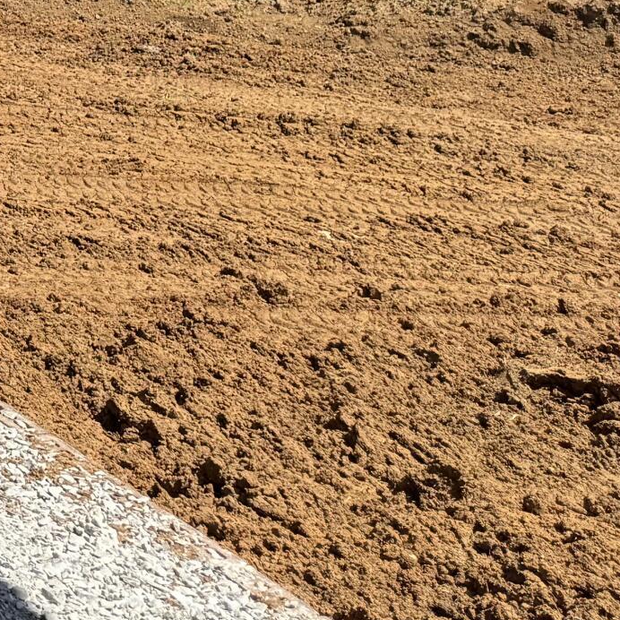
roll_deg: -0.7
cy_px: -314
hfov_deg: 15.2
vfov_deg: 17.0
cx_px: -627
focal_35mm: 92
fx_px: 1864
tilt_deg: +0.5
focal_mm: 6.76
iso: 80
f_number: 1.78
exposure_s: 1/2331
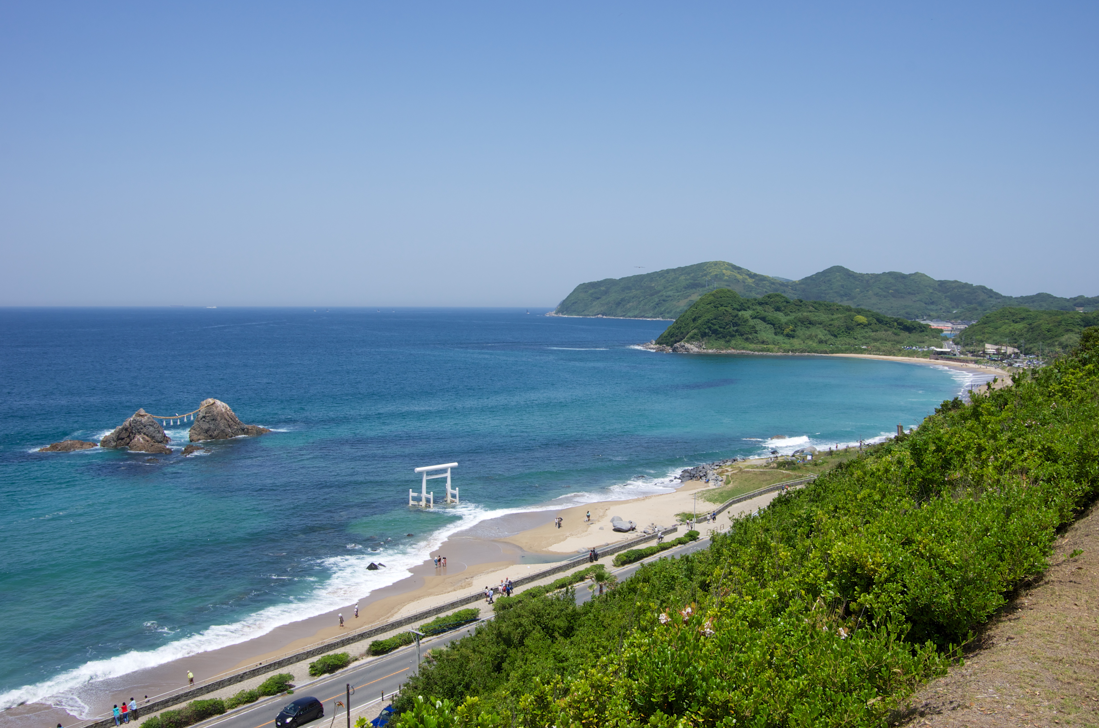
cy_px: 364
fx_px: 960
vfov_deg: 41.5
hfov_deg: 59.6
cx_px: 550
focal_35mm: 32
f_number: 11
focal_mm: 21
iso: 100
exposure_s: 1/160
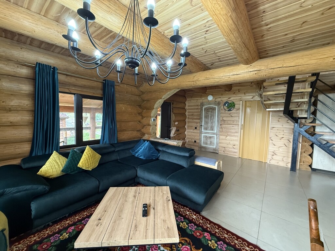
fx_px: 135
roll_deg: -1.8
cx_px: 168
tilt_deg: -3.2
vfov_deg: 85.7
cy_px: 126
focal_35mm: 14
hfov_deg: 102.1
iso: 400
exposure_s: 1/50
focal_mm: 2.22
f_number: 2.2
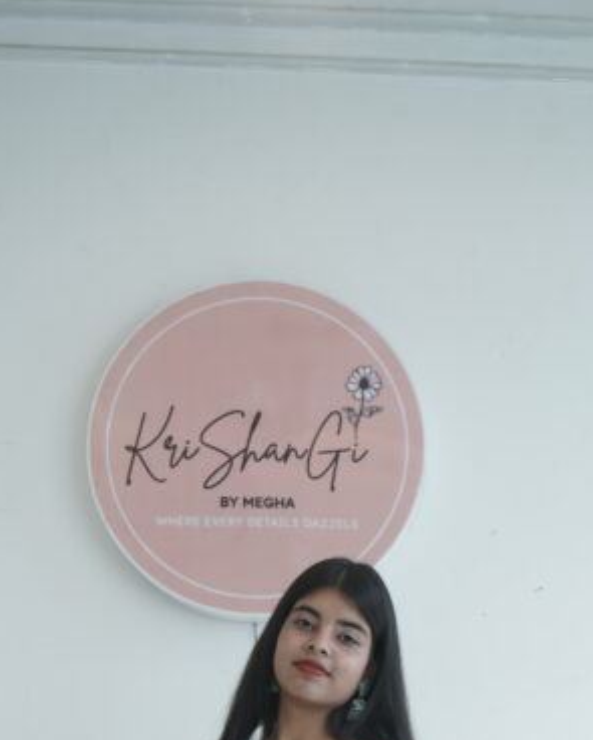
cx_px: 368
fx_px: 1709
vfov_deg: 22.4
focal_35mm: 78
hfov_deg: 19.7
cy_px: 899
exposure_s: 1/100
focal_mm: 34
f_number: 5.6
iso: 200
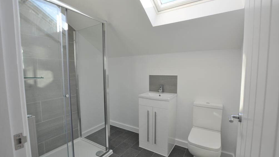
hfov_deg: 99.4
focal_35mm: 16
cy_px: 82
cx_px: 138
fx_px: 118
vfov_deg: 67.1
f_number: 5.6
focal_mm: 10
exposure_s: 1/125
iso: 250
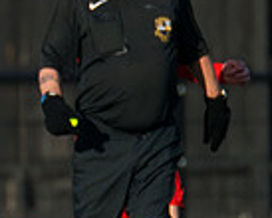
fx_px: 20202
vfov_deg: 0.6
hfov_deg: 0.8
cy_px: 119
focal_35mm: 2506
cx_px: -329
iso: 400
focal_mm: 330
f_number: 4
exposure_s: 1/3200
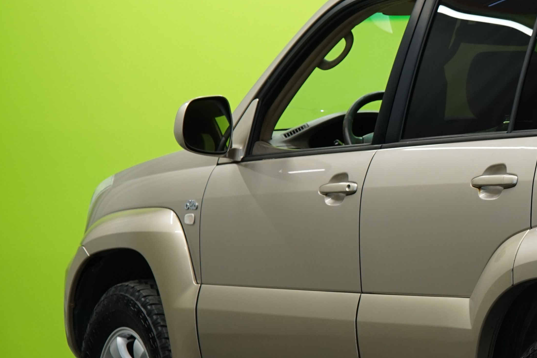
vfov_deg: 7.3
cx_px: 691
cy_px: 227
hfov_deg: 10.7
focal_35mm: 188
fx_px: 2804
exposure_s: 1/20
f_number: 5.6
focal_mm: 69
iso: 500
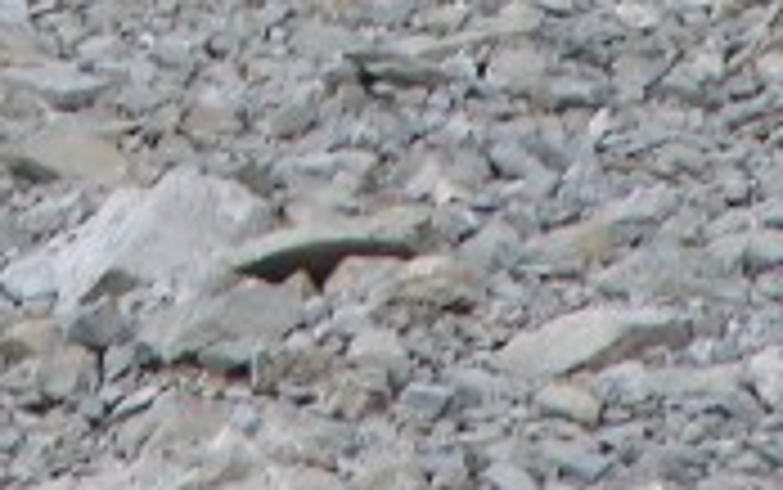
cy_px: -1007
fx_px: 37240
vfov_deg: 0.8
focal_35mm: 1744
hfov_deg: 1.2
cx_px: -171
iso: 50
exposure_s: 1/16.9
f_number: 4.2
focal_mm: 71.2
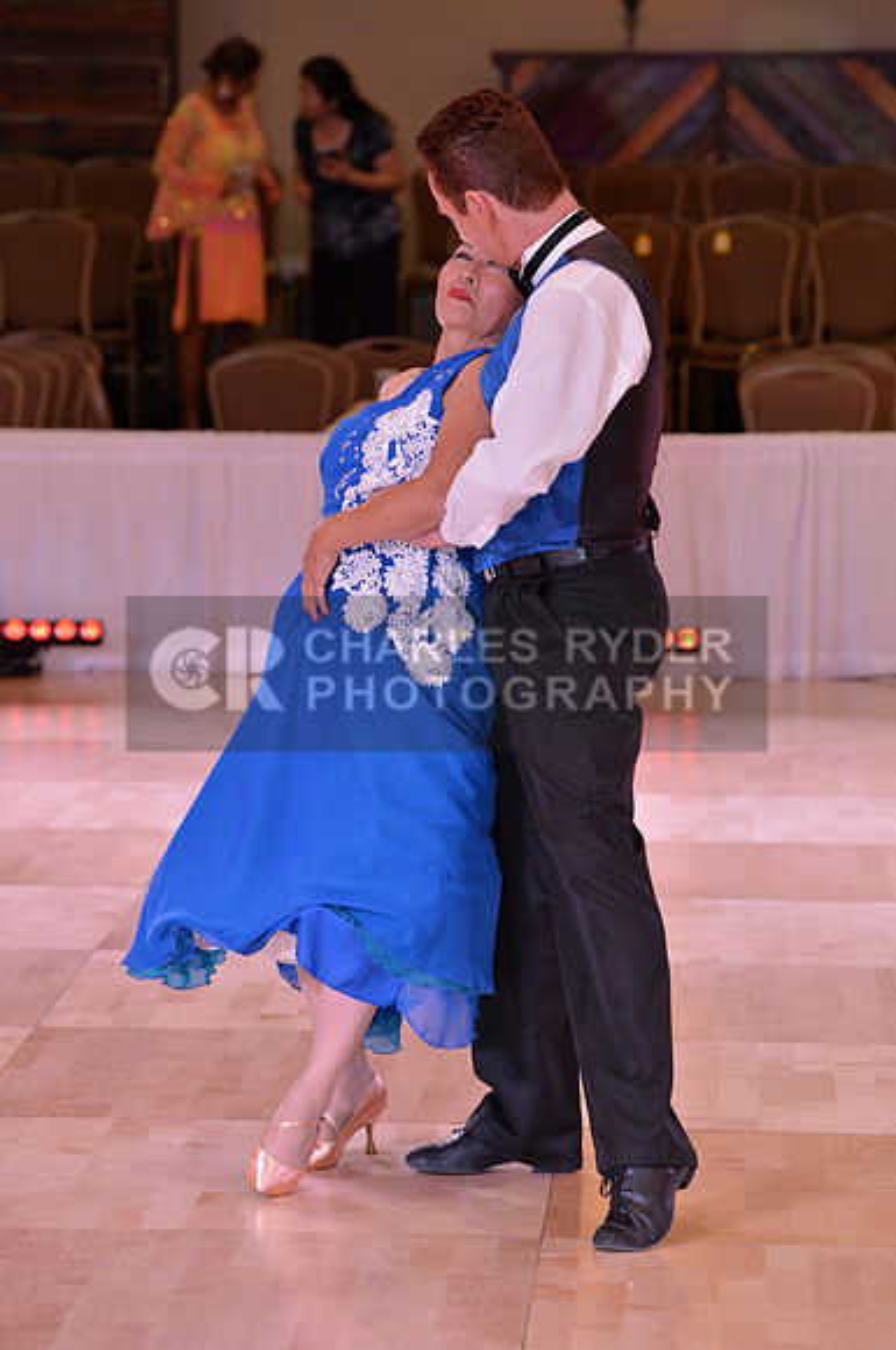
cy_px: 675
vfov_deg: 12.9
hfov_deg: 8.6
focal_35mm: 160
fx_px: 5991
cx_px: 448
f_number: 5.6
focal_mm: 160
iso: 1600
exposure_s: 1/250
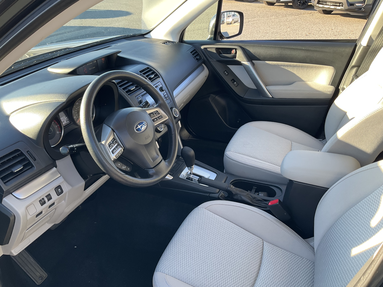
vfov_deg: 48.2
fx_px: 321
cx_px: 192
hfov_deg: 61.7
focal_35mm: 29
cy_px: 144
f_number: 1.8
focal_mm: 3
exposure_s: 1/122
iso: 32
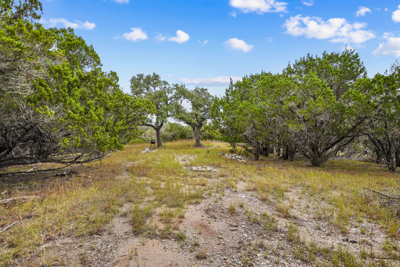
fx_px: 200
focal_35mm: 18
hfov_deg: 90.0
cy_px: 134
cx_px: 200
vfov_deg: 67.4
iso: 125
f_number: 5.6
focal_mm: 12
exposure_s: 1/50
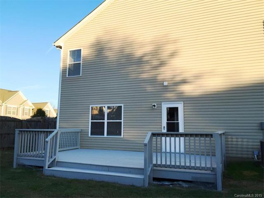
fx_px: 221
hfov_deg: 61.7
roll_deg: -2.3
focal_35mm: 29
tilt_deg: +7.8
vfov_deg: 48.2
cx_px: 132
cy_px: 99
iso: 32
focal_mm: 4.15
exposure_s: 1/842
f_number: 2.2
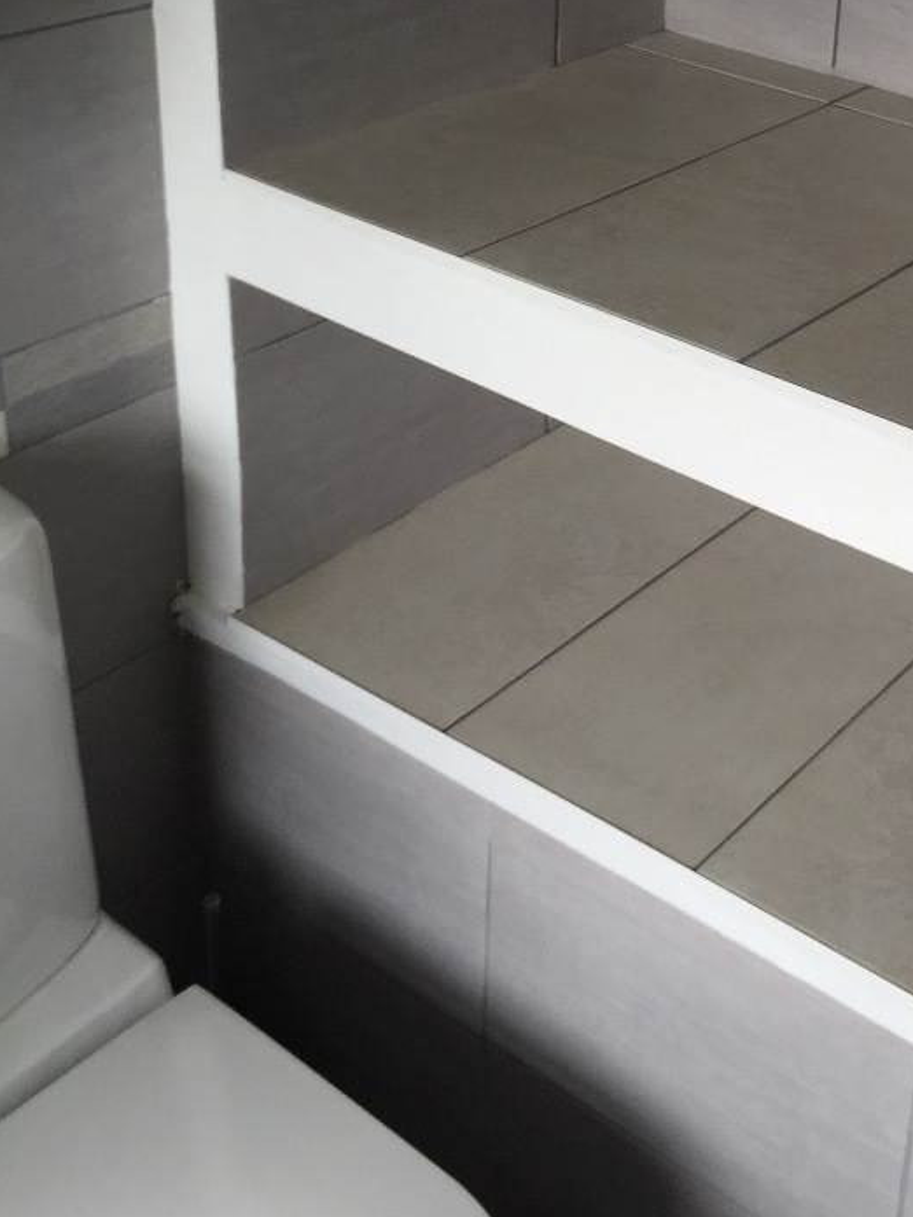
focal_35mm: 50
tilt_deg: -20.8
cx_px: 782
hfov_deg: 28.2
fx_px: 1758
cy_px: 227
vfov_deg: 36.7
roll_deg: -4.2
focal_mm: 4.15
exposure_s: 1/50
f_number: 2.2
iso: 32
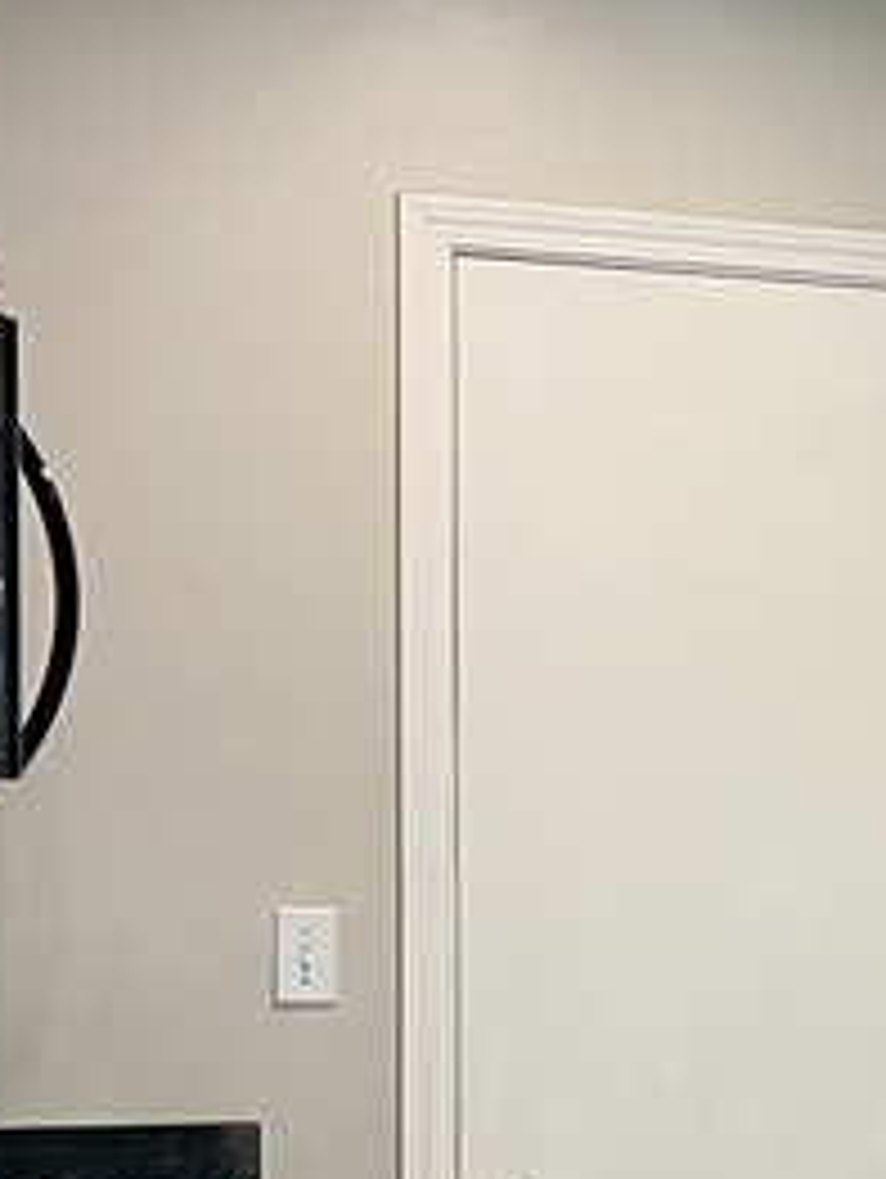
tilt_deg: -3.5
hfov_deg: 12.7
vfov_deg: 18.1
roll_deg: -0.6
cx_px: 1538
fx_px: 3646
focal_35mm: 107
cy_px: 1008
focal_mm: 5.7
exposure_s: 1/60
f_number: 1.5
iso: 100
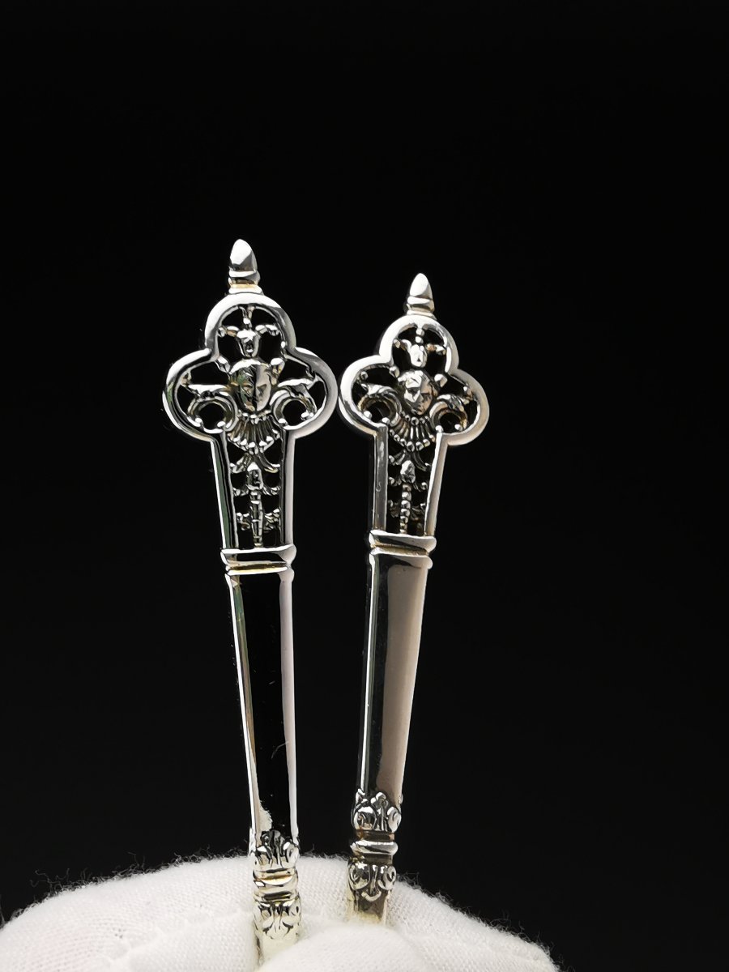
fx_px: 1067
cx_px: 364
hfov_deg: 37.7
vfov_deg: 49.0
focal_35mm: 38
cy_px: 486
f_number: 2.2
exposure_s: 1/100
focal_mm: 2.26
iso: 50
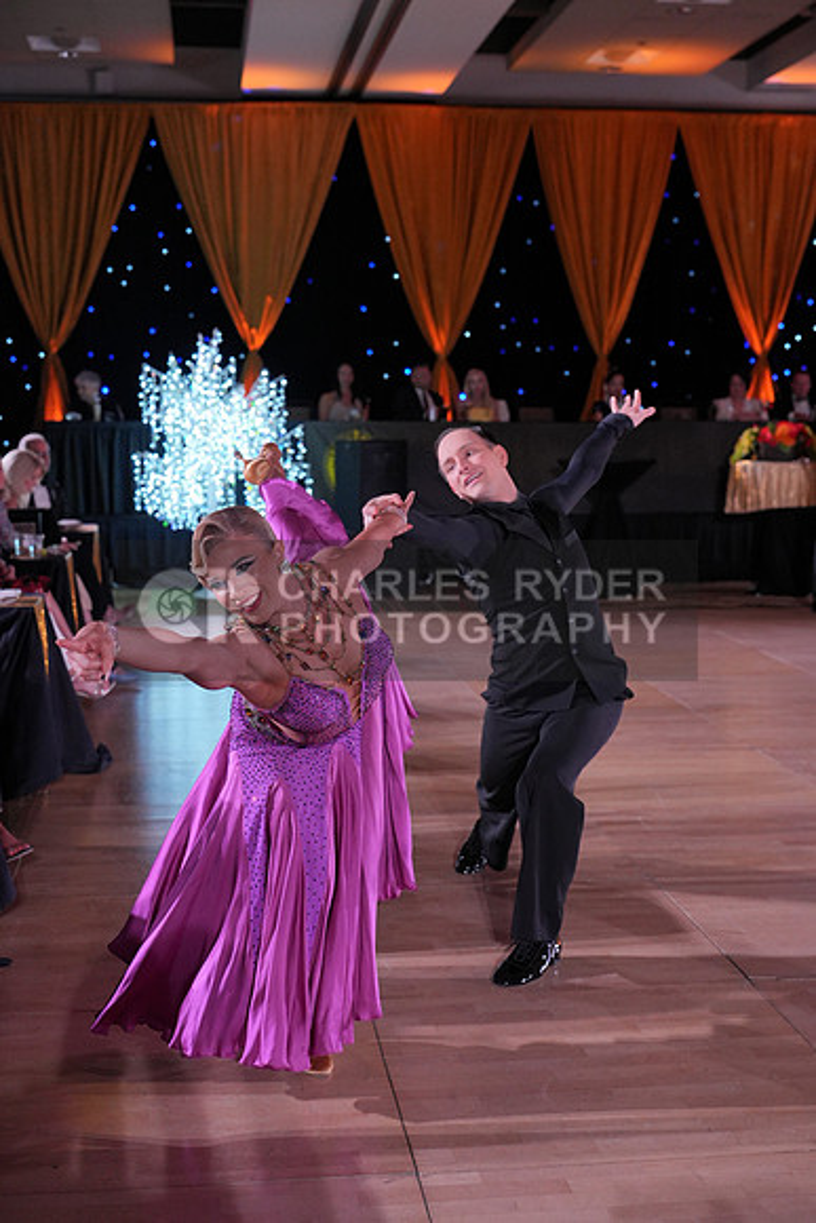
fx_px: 1699
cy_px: 612
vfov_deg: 39.6
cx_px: 408
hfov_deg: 27.0
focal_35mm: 50
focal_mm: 50
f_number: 4
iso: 1600
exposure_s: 1/400
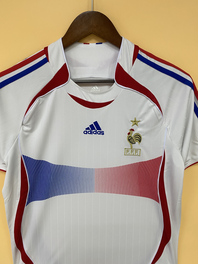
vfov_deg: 67.3
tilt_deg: -12.7
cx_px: 99
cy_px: 132
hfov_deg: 53.1
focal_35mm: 26
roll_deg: -1.5
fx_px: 198
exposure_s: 1/50
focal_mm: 4.25
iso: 100
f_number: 1.8
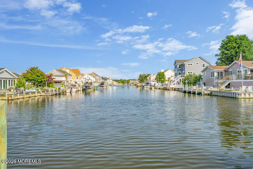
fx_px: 218
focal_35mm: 31
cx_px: 126
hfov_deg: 60.3
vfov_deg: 42.3
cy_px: 84
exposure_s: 1/100
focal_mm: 31
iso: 400
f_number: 16
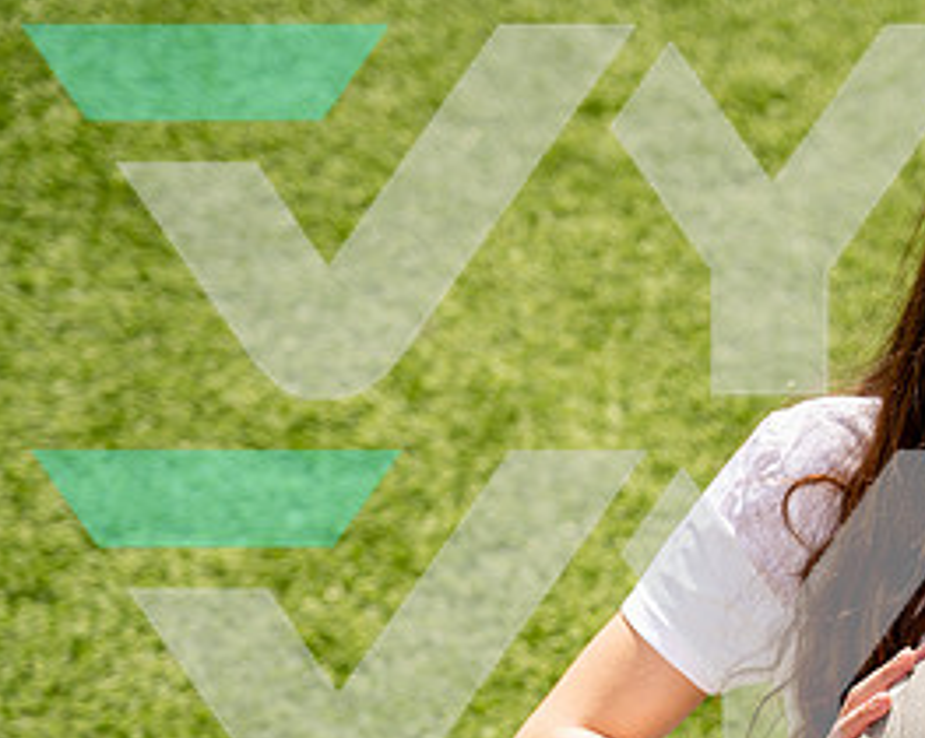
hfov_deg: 13.1
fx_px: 3967
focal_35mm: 145
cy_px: 638
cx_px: 929
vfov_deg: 10.6
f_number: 4
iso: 100
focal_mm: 70
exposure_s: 1/800
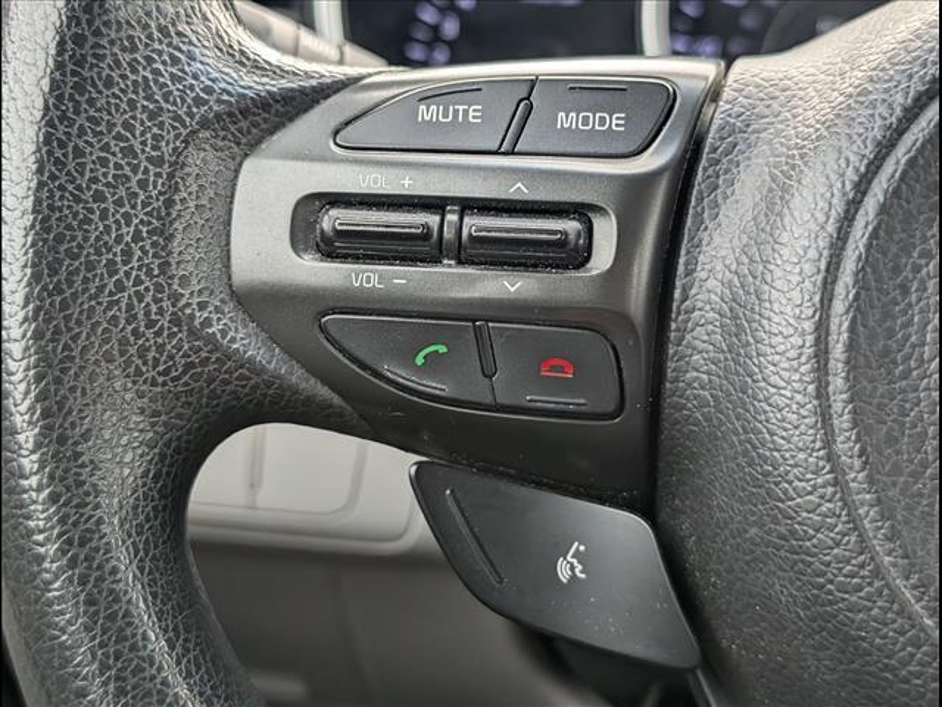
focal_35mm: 49
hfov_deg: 38.9
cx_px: 471
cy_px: 354
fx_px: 1333
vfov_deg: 29.7
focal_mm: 6.9
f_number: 1.68
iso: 353
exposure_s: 1/909
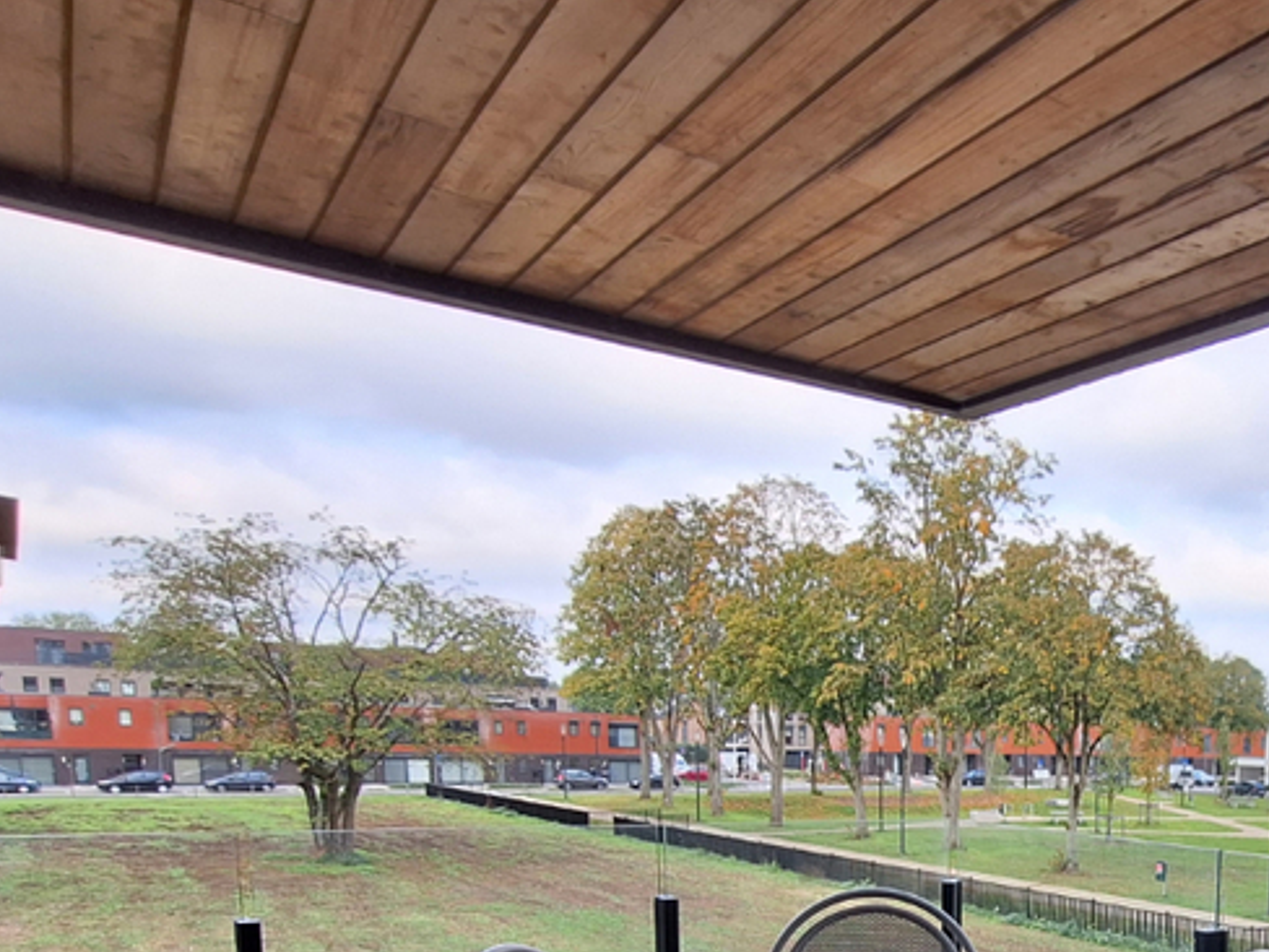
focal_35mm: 32
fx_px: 1173
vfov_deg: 39.6
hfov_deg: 50.1
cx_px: 1155
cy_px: 923
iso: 40
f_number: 2.2
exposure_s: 1/248
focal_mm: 1.74
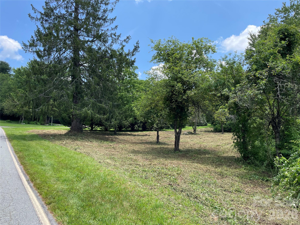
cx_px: 150
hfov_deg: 67.3
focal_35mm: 26
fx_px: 225
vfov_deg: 53.1
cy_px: 112
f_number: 1.6
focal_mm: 4.2
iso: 32
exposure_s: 1/1531
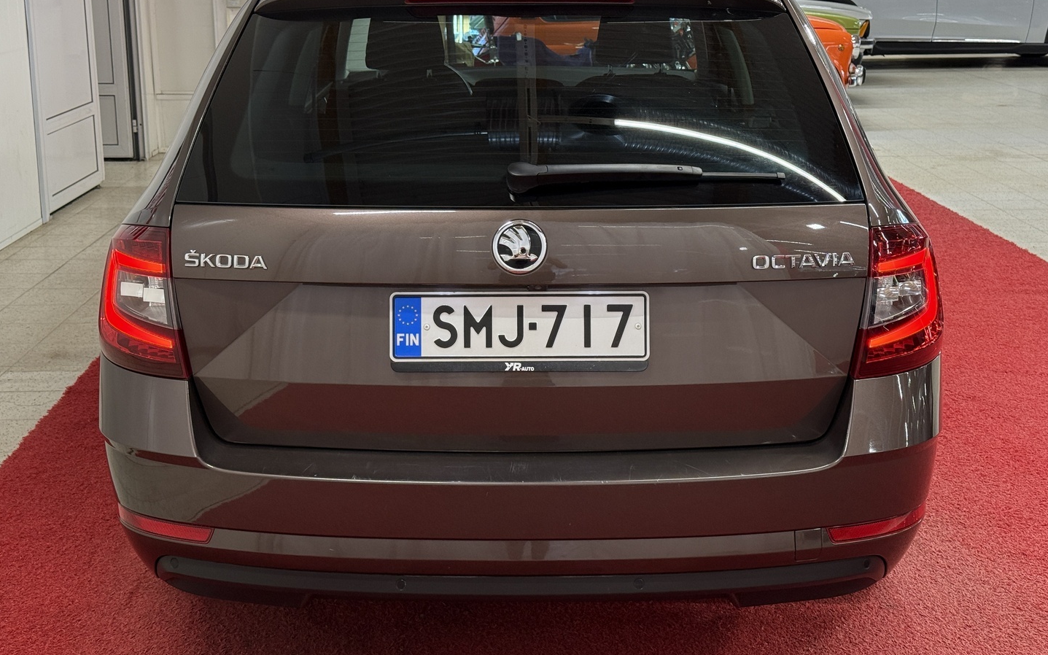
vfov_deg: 25.3
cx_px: 524
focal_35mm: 51
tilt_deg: -12.8
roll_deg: -0.1
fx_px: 1457
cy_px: 281
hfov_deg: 39.6
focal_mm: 6.76
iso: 125
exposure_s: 1/100
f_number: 1.78
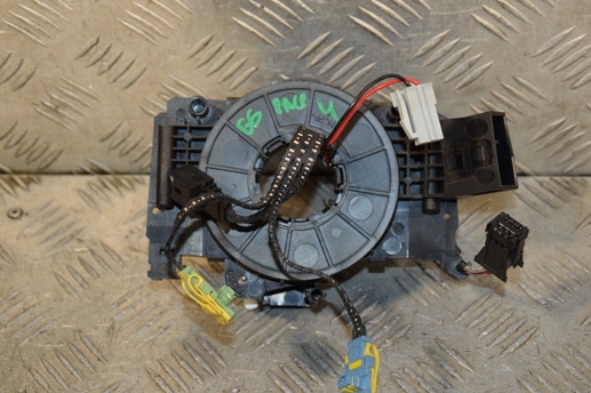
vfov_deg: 16.3
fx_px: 1372
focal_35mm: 84
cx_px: 295
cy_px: 173
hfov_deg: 24.3
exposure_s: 1/200
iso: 800
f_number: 5.6
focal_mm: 45
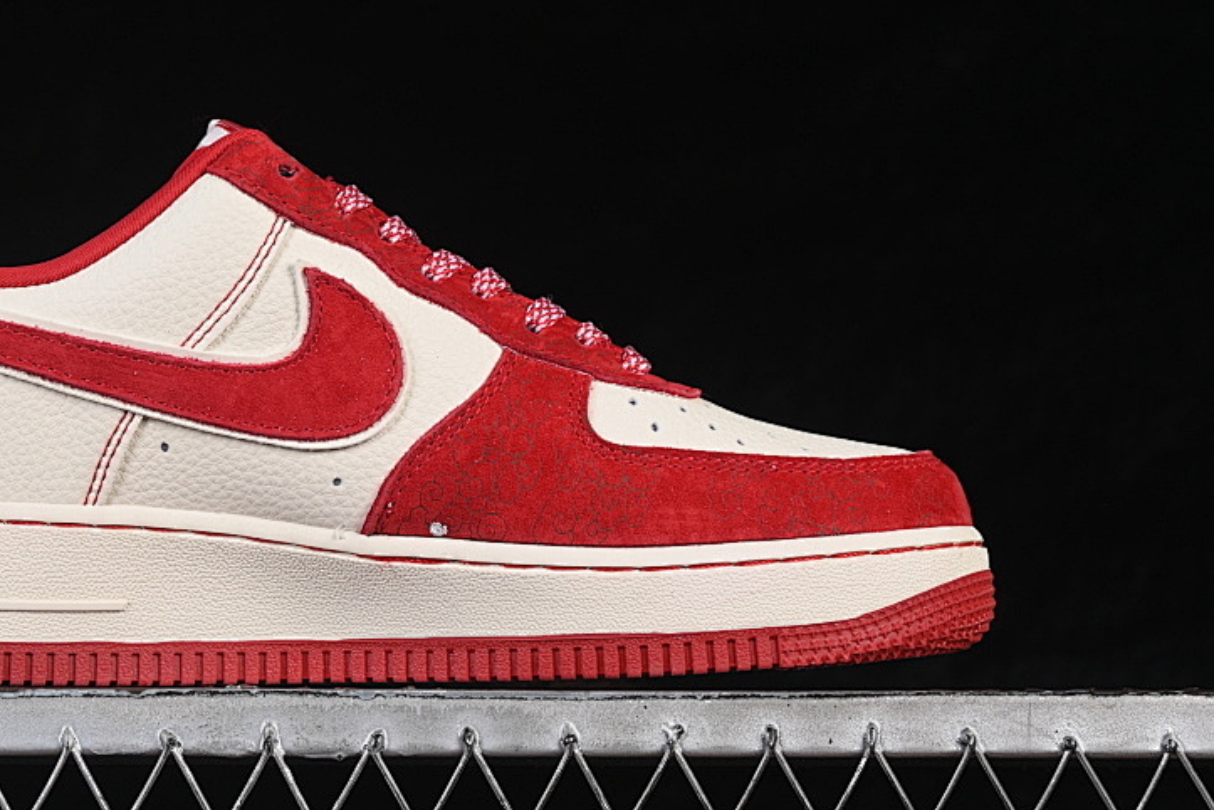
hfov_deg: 18.2
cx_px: 383
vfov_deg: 12.2
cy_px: 308
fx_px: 3777
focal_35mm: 112
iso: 160
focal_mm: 50
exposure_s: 1/80
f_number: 8
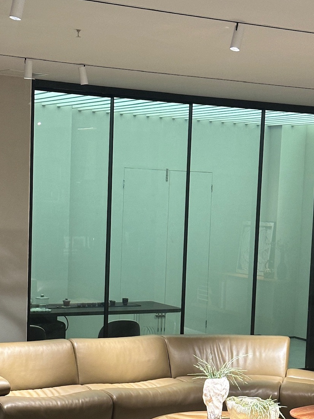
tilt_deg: -5.9
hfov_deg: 18.7
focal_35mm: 79
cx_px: 165
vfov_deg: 24.5
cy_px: 297
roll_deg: -2.7
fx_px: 956
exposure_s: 1/42
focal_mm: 6.86
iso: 250
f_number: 1.78
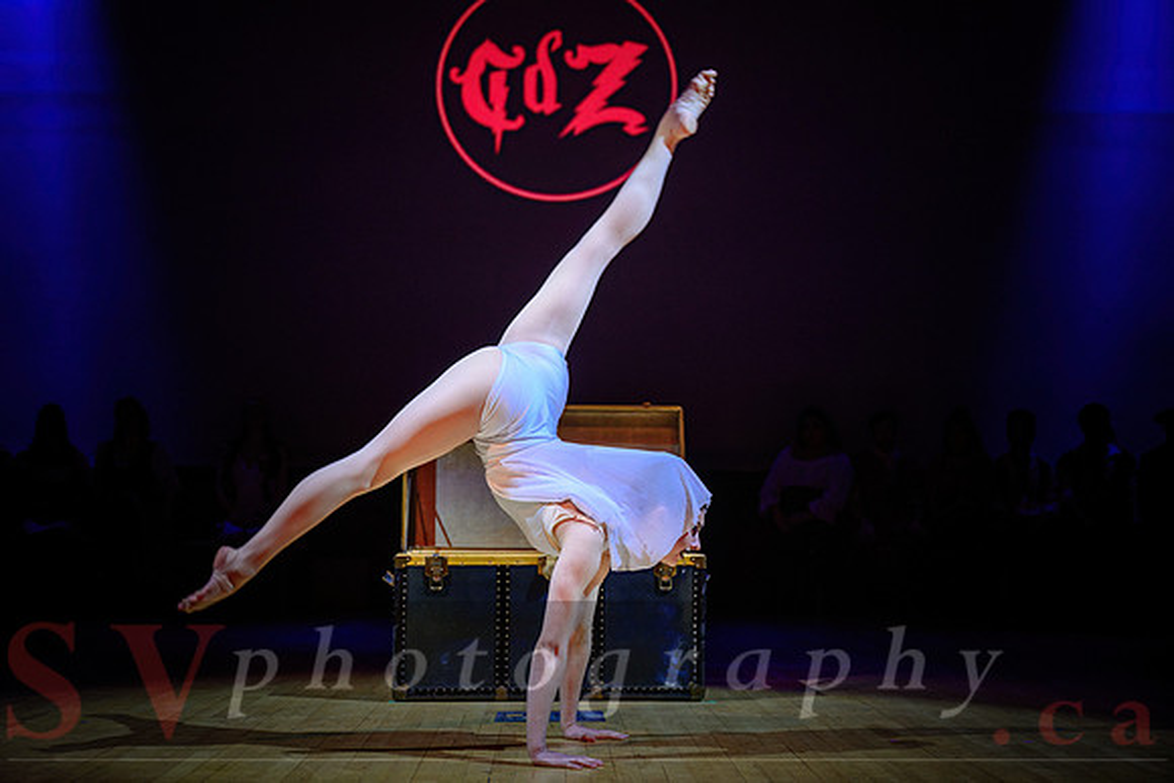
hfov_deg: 37.8
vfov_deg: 25.7
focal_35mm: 53
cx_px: 560
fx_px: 1715
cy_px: 407
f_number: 2.8
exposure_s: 1/320
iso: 1600
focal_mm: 50
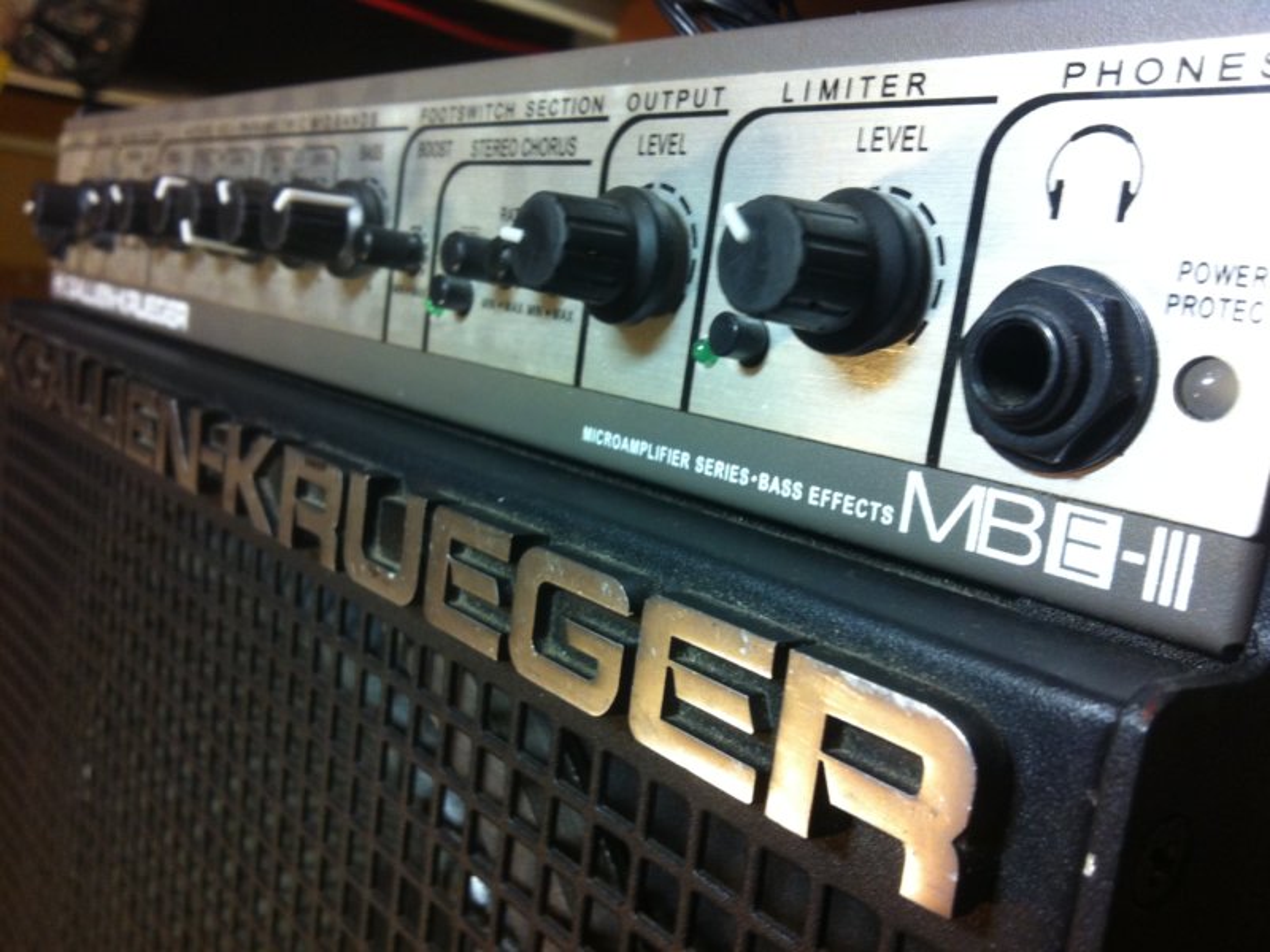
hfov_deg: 52.6
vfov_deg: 40.7
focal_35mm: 35
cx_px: 635
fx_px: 1284
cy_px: 476
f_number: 2.8
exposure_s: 1/15
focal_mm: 3.85
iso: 160
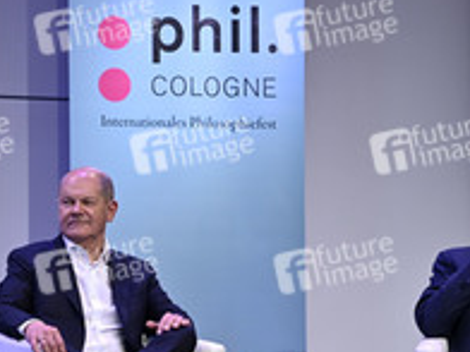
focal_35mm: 277
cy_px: 326
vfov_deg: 5.4
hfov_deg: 7.1
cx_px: 128
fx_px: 3761
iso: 500
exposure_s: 1/400
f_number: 2.8
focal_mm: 125
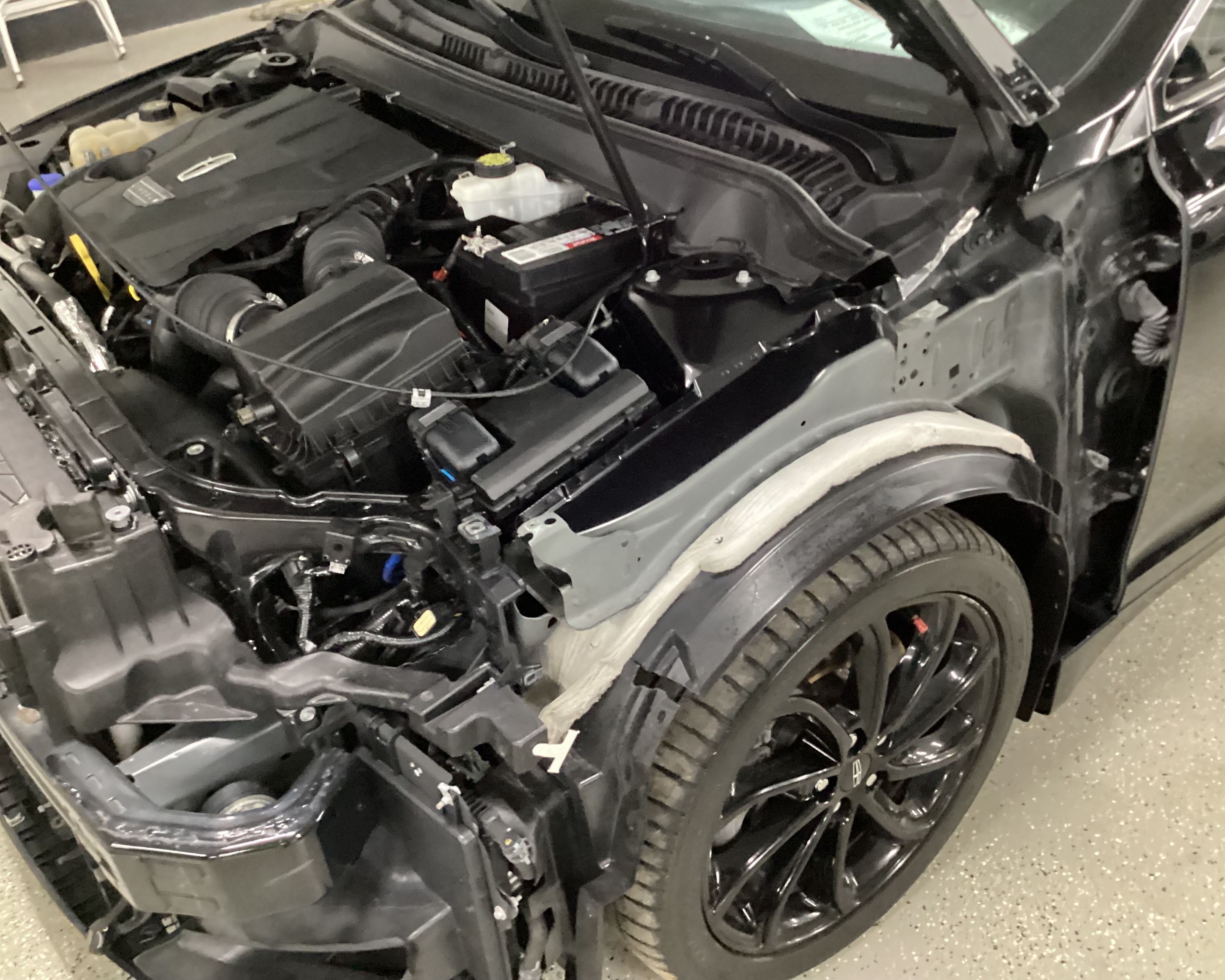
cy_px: 480
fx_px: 1196
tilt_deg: -34.4
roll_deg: +2.7
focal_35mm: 33
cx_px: 617
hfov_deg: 54.2
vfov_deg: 44.5
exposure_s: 1/24
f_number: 2.4
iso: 800
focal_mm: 3.3
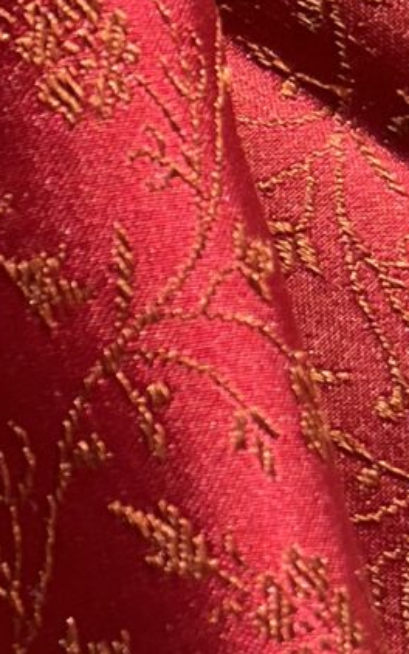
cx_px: -833
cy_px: 418
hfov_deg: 7.0
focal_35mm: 167
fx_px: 2976
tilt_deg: -79.1
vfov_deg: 12.5
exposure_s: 1/2045
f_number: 1.5
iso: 50
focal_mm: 5.7
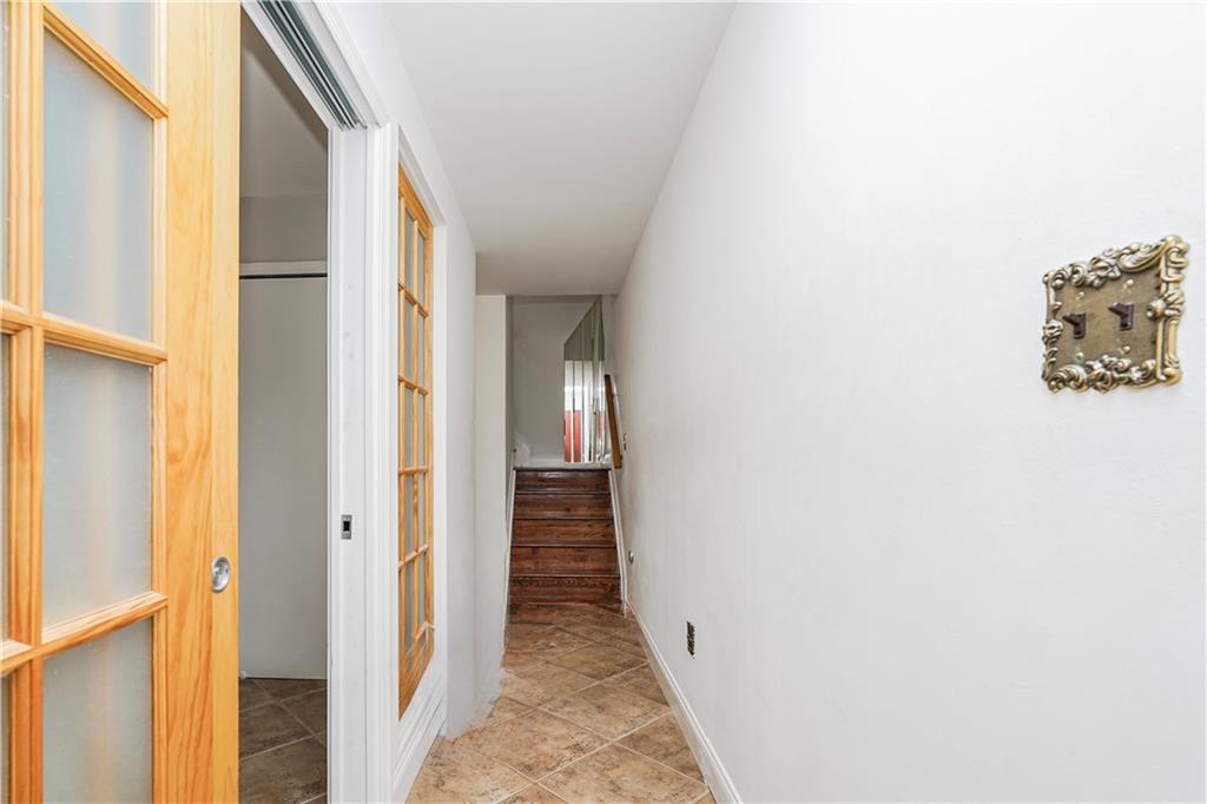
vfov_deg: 73.7
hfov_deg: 96.8
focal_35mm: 16
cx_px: 604
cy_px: 402
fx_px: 536
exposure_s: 1/50
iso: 100
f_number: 5
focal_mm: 16
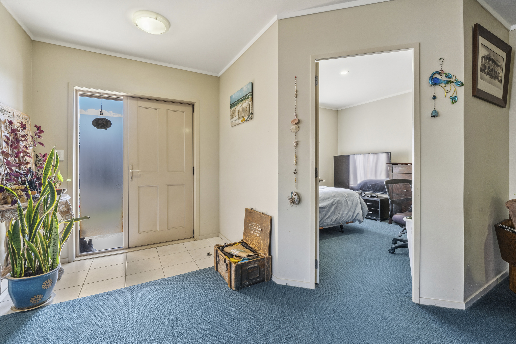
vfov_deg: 76.6
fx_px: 218
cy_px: 172
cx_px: 258
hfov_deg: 99.6
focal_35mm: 15
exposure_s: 1/20
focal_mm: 15.2
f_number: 9
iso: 250
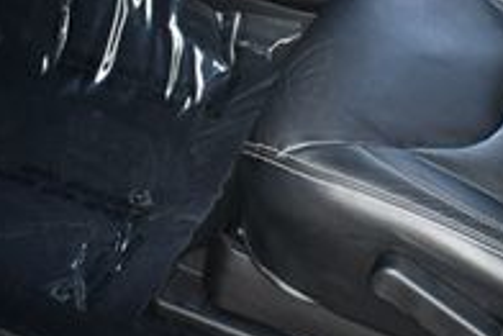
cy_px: -113
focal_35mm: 88
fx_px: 1230
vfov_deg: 14.8
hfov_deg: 23.0
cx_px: 354
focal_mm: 18
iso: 400
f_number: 4
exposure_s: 1/250
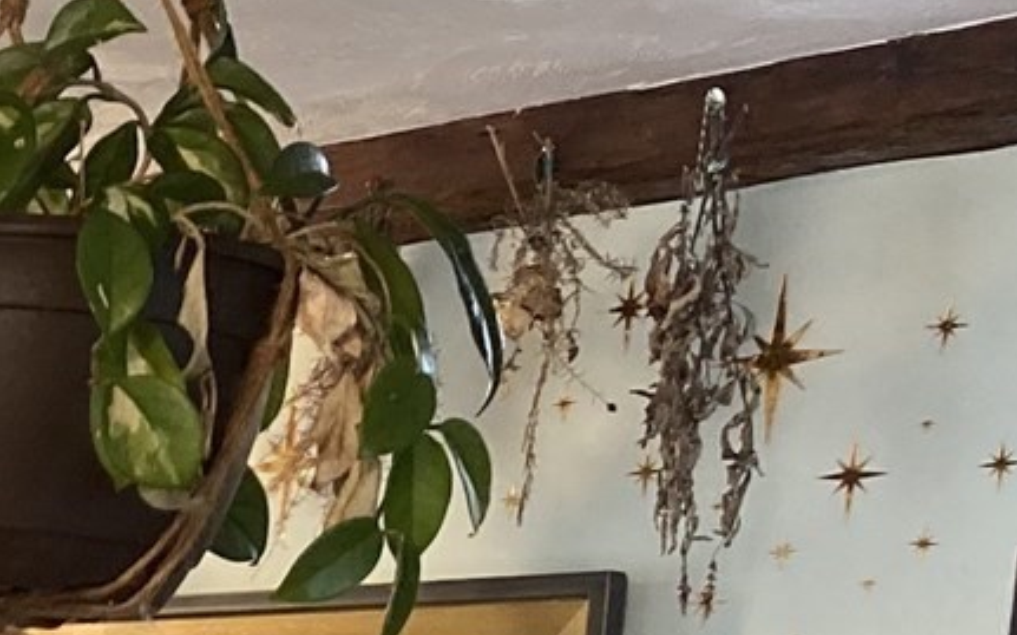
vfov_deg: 8.7
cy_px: 1369
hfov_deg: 12.8
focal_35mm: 141
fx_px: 3907
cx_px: -1081
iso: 125
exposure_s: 1/60
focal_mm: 3.99
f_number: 1.8
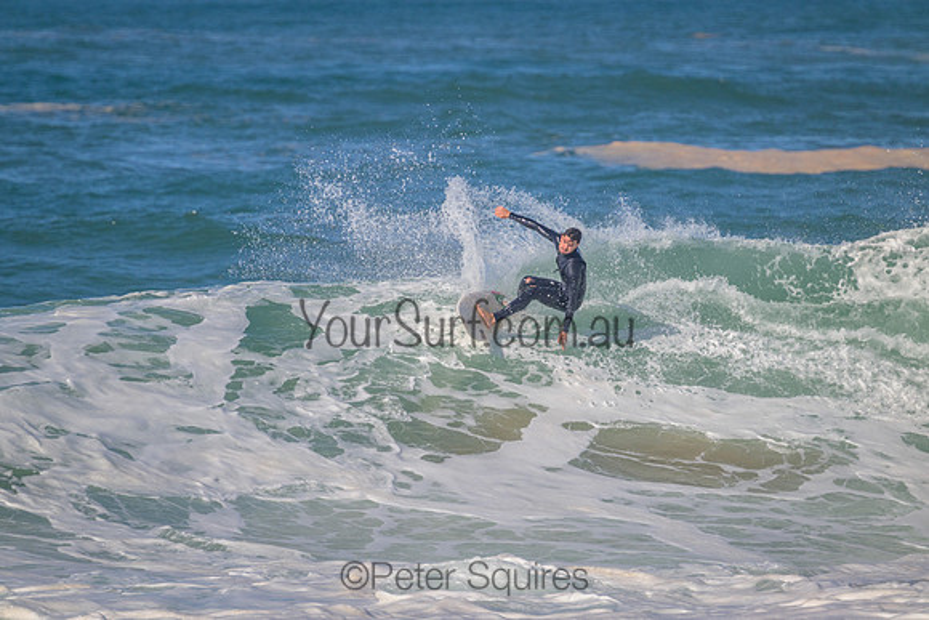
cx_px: 464
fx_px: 20648
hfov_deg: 2.6
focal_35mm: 800
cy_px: 310
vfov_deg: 1.7
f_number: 11
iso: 800
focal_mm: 800
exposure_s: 1/2000
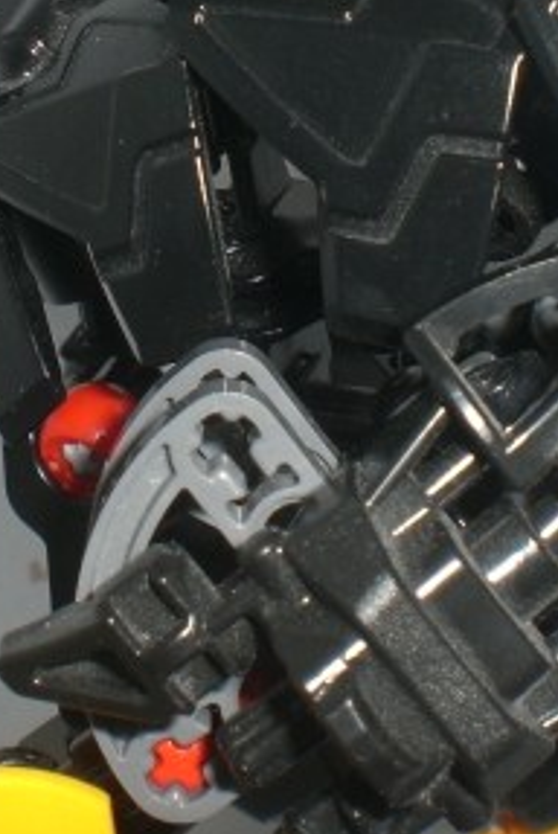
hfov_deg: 15.6
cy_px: 160
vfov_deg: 22.8
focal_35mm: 88
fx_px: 2041
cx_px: 282
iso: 50
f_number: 4.4
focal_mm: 6.3
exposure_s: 1/60
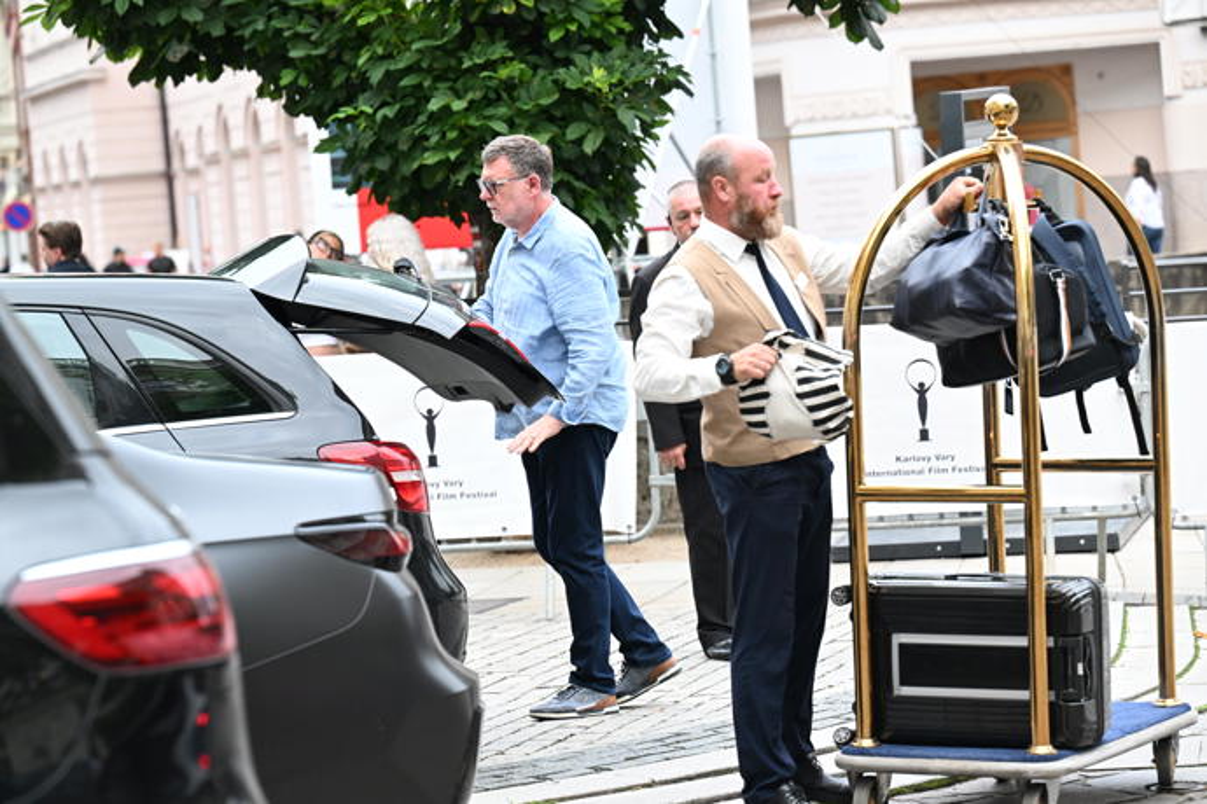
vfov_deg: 11.4
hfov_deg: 17.1
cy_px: 402
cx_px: 604
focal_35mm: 120
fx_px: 4023
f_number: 4.5
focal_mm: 120
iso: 2500
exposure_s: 1/400
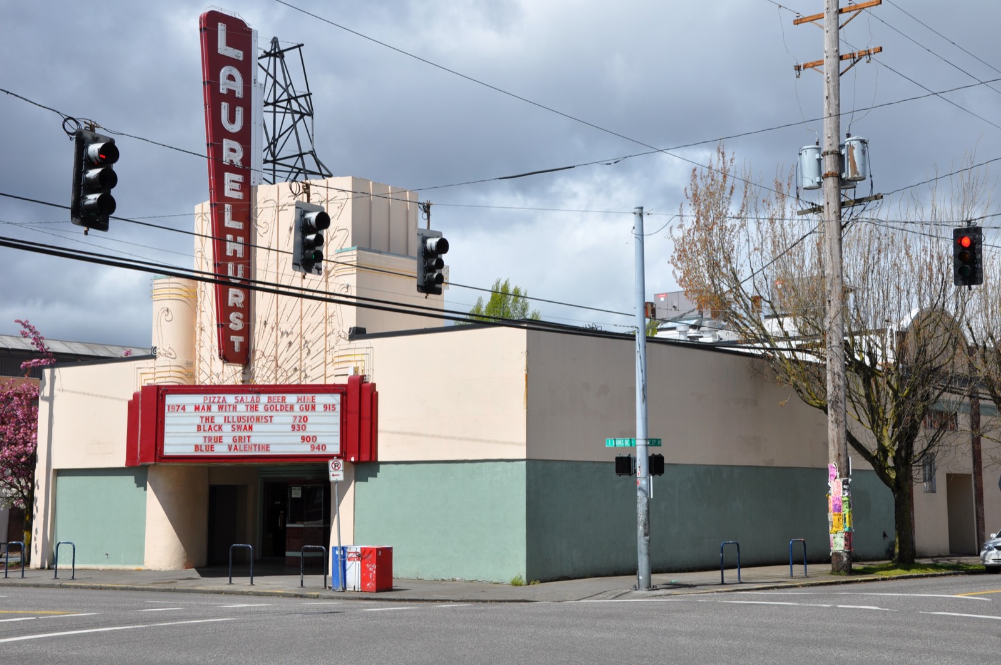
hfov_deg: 38.9
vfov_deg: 26.4
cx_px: 500
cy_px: 332
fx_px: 1416
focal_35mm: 51
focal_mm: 34
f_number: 10
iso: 200
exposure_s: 1/400
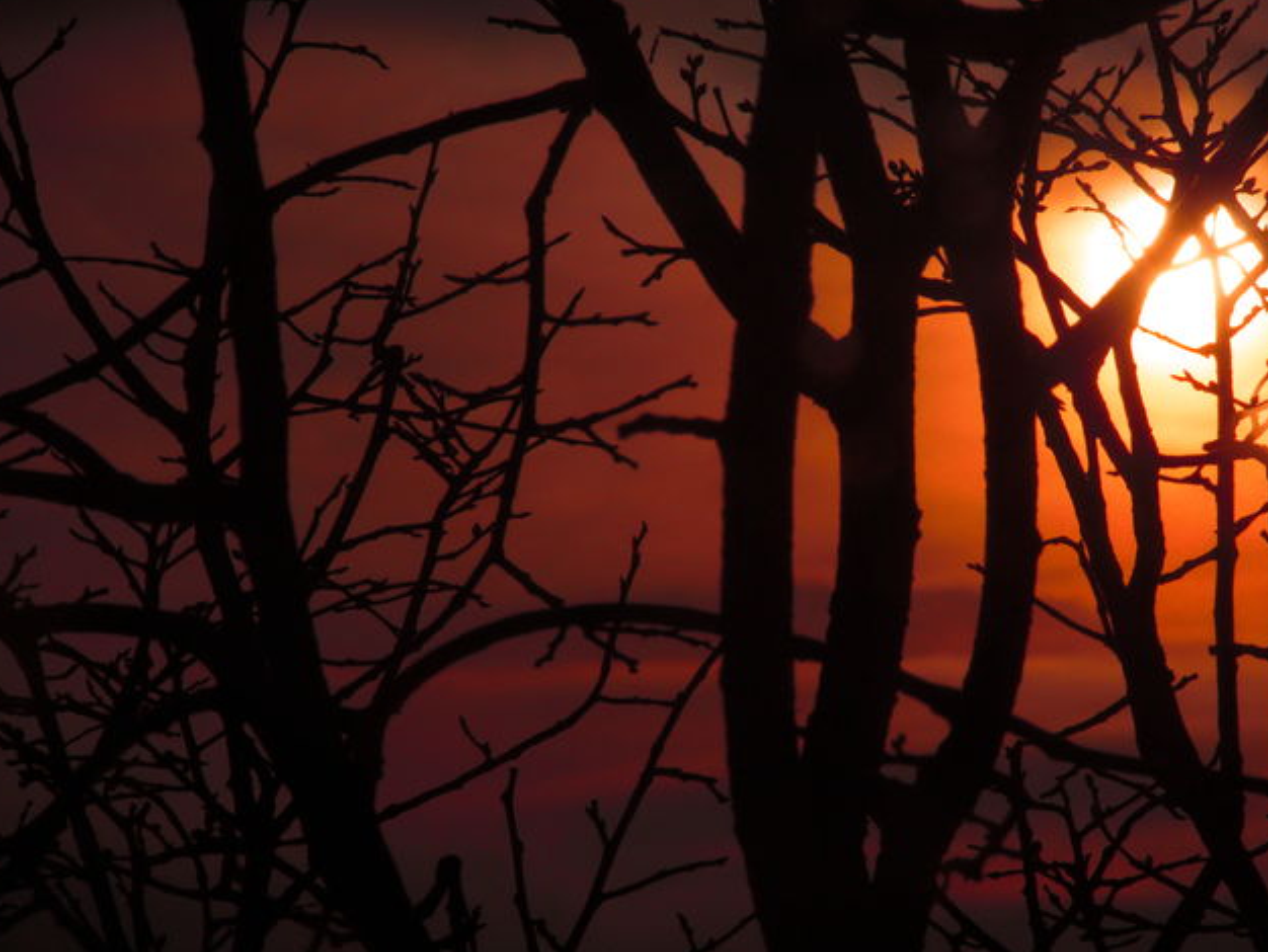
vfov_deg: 3.6
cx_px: 784
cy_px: 493
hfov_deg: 4.8
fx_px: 15171
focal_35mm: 414
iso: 450
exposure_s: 1/2000
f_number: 32
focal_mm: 200
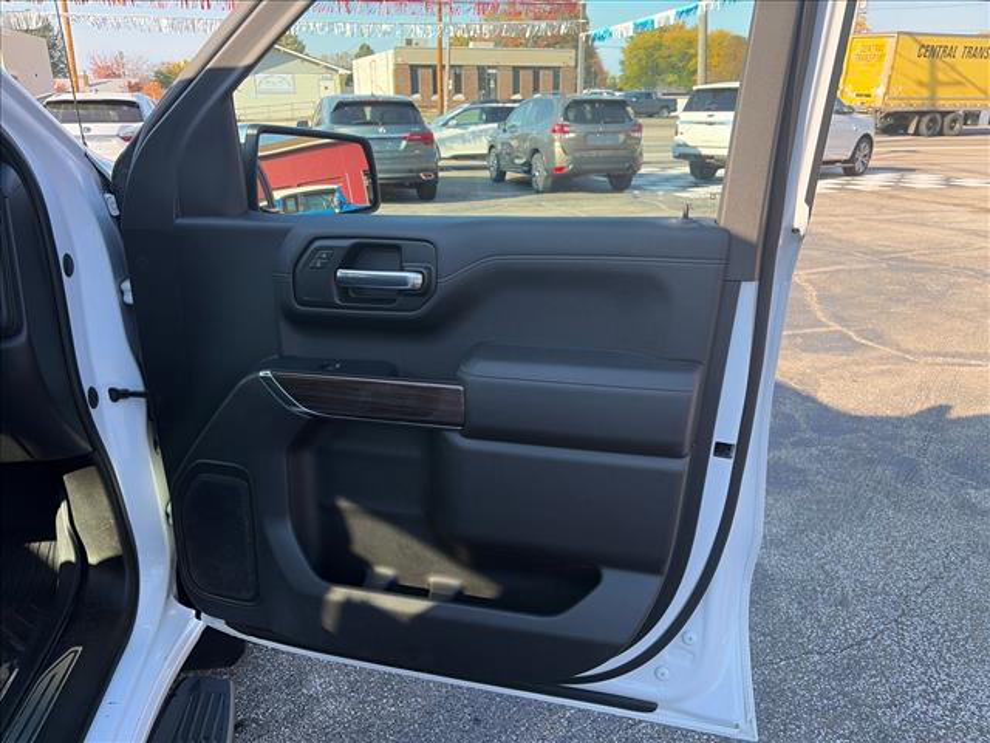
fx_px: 744
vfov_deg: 53.1
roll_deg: -0.6
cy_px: 372
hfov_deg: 67.3
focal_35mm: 26
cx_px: 495
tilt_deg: -20.1
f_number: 1.6
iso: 50
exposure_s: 1/485
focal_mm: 5.96
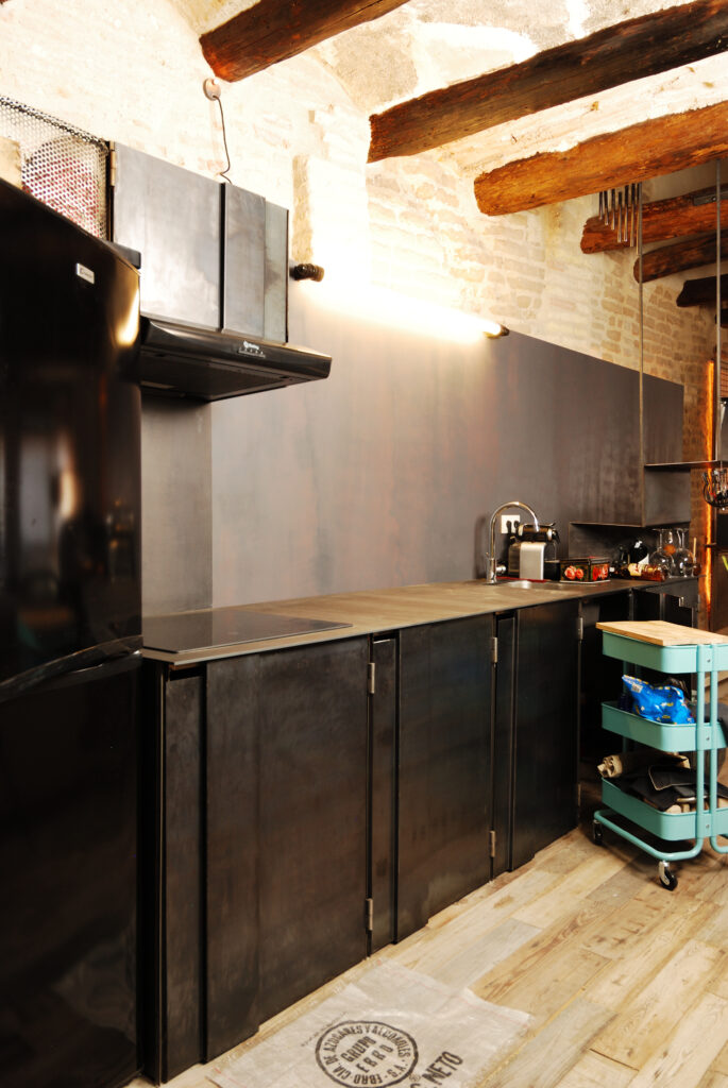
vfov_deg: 67.3
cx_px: 364
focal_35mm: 27
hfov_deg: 48.0
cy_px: 544
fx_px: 817
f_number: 5.6
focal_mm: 18
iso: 200
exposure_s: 1/5
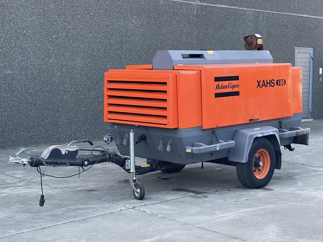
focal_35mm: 64
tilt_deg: -5.0
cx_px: 162
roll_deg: -0.3
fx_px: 597
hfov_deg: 30.3
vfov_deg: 22.9
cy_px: 121
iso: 40
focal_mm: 7.5
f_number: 2.2
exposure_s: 1/99
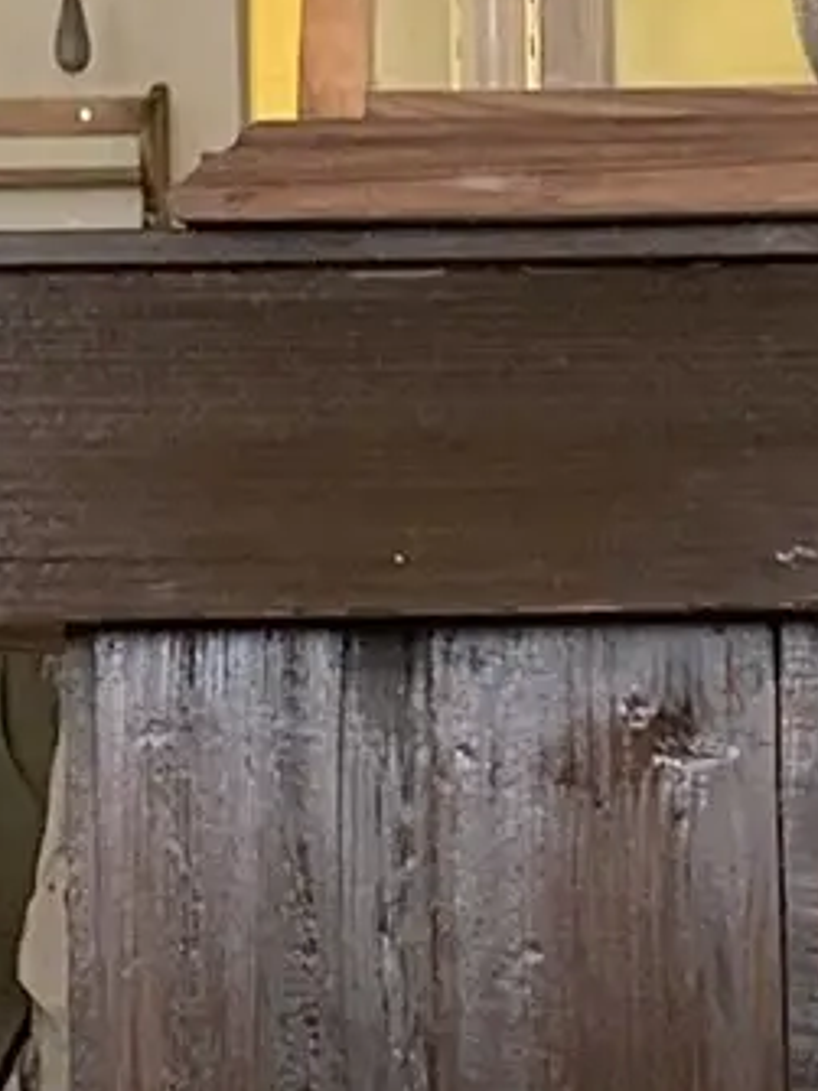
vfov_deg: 12.0
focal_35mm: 149
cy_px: 2099
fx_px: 4698
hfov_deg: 9.8
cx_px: 1053
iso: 100
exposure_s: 1/62
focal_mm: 4.25
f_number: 1.8
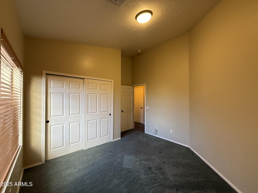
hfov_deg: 102.1
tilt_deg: +1.8
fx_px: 104
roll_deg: -0.5
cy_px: 96
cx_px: 129
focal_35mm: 14
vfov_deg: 85.7
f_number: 2.2
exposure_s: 1/60
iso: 200
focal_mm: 2.22
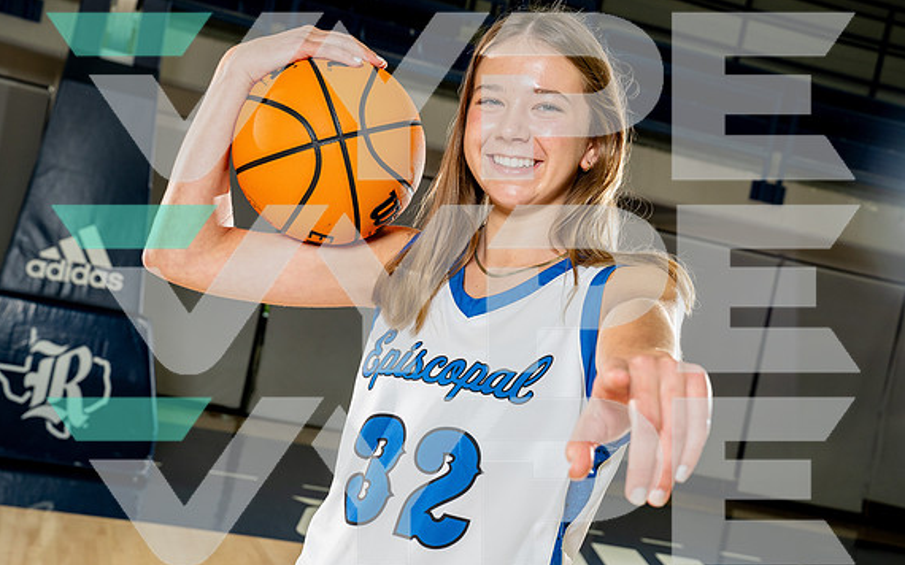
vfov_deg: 23.1
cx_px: 456
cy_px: 290
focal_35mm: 56
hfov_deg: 36.3
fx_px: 1381
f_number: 8
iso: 640
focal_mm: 54
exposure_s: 1/250
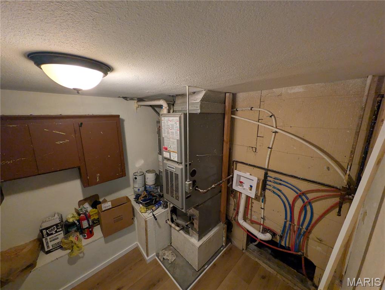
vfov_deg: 94.6
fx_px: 134
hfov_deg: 110.5
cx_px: 192
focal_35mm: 12
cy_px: 145
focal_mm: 2.23
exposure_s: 1/120
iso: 498
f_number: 1.95
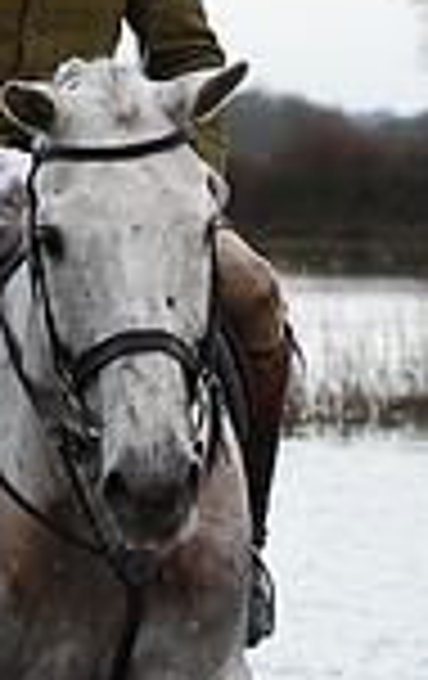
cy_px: 374
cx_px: -802
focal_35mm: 312
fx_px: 5795
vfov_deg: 6.7
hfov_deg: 4.1
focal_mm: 80
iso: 1600
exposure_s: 1/1000
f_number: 4.5
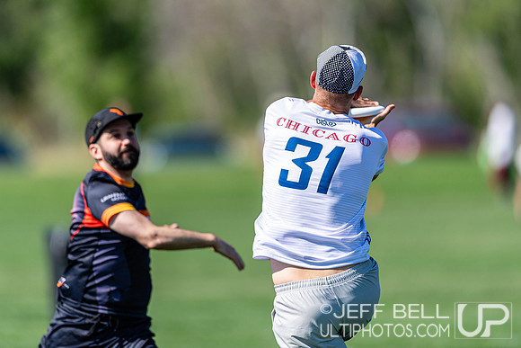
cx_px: 260
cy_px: 127
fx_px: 7361
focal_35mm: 509
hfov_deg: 4.1
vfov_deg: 2.7
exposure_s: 1/2000
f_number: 2.8
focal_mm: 400
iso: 100
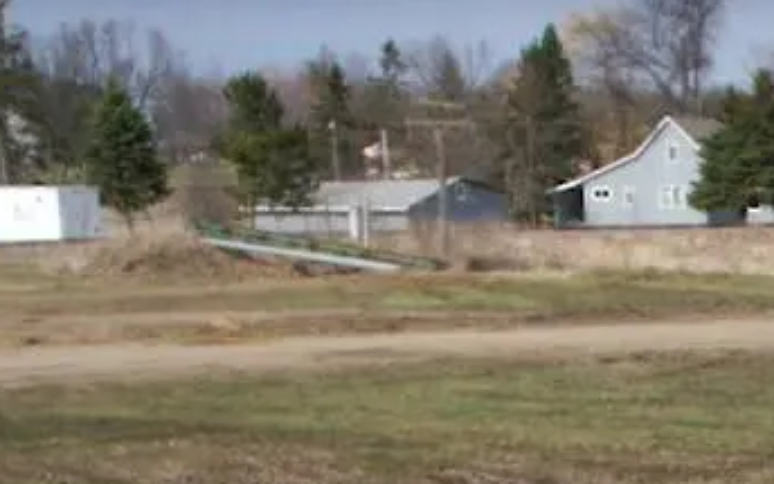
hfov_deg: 14.5
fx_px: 2848
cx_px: 1138
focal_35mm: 135
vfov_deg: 9.0
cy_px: 1022
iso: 100
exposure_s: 1/617
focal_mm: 5.9
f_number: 4.5
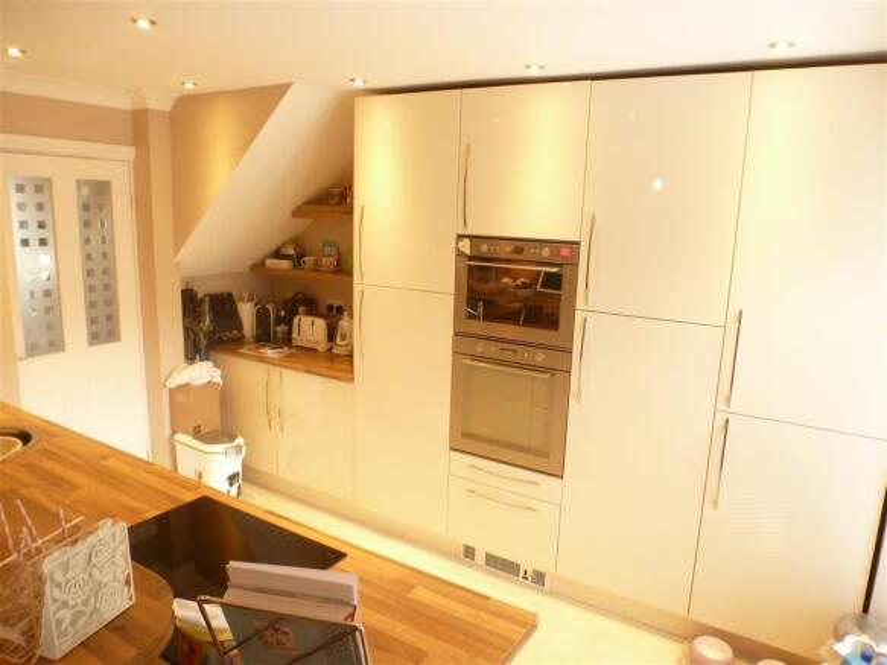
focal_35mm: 24
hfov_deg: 71.6
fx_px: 615
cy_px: 332
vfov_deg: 56.8
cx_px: 444
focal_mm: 4.3
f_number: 3.3
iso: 400
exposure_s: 1/30
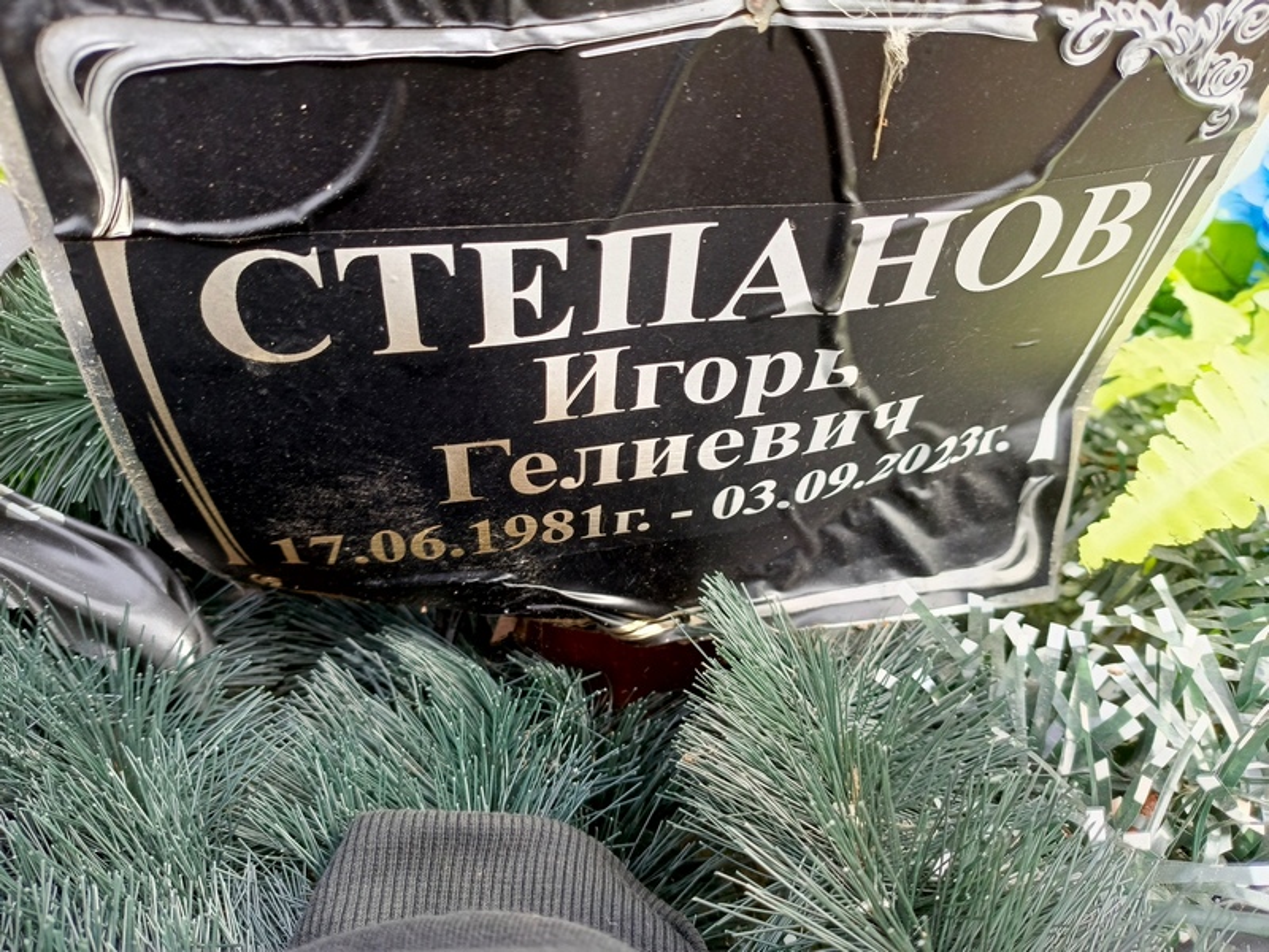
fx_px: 916
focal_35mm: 25
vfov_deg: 54.9
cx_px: 634
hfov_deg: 69.4
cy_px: 476
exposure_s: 1/100
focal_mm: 4.76
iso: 208
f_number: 1.69
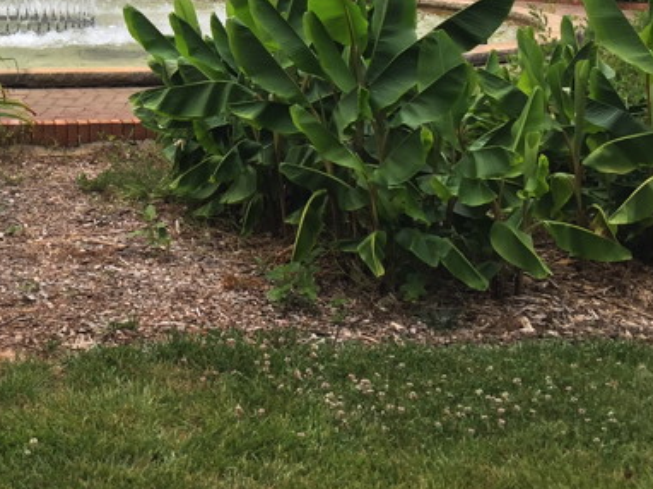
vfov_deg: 18.5
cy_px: -72
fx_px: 1433
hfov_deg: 24.5
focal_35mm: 76
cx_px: -5
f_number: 2.2
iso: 32
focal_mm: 4.15
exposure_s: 1/608
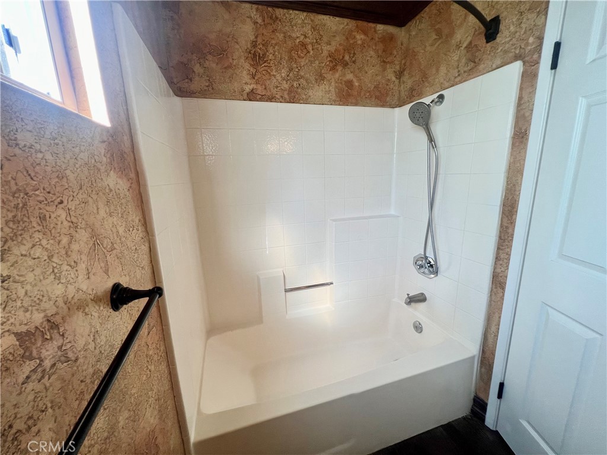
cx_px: 304
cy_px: 228
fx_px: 228
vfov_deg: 89.9
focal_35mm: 13
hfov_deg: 106.2
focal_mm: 1.57
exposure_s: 1/120
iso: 80
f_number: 1.8
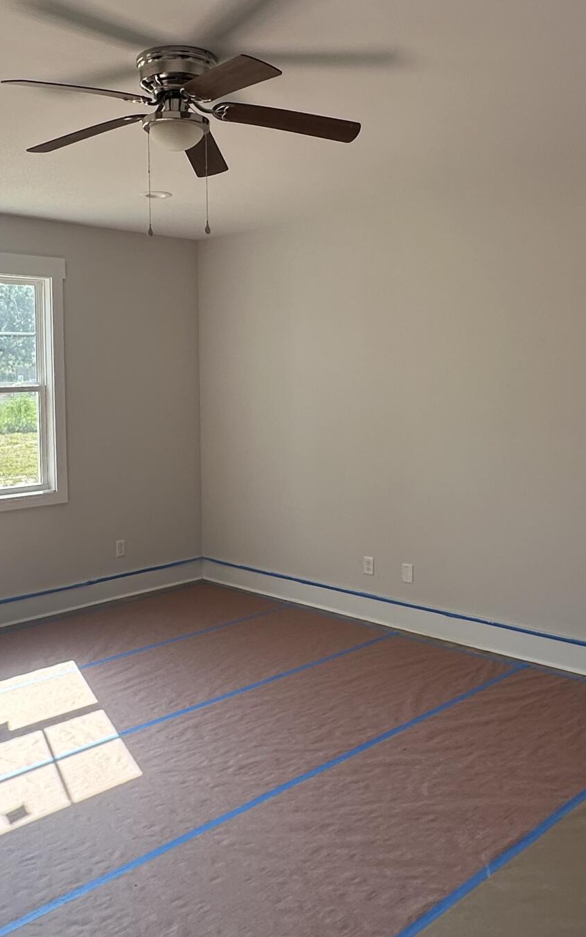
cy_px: 418
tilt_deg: -0.7
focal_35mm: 33
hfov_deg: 38.0
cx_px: 213
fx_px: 843
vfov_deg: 58.0
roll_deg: +0.7
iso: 40
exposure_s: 1/303
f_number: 2.2
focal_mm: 2.22
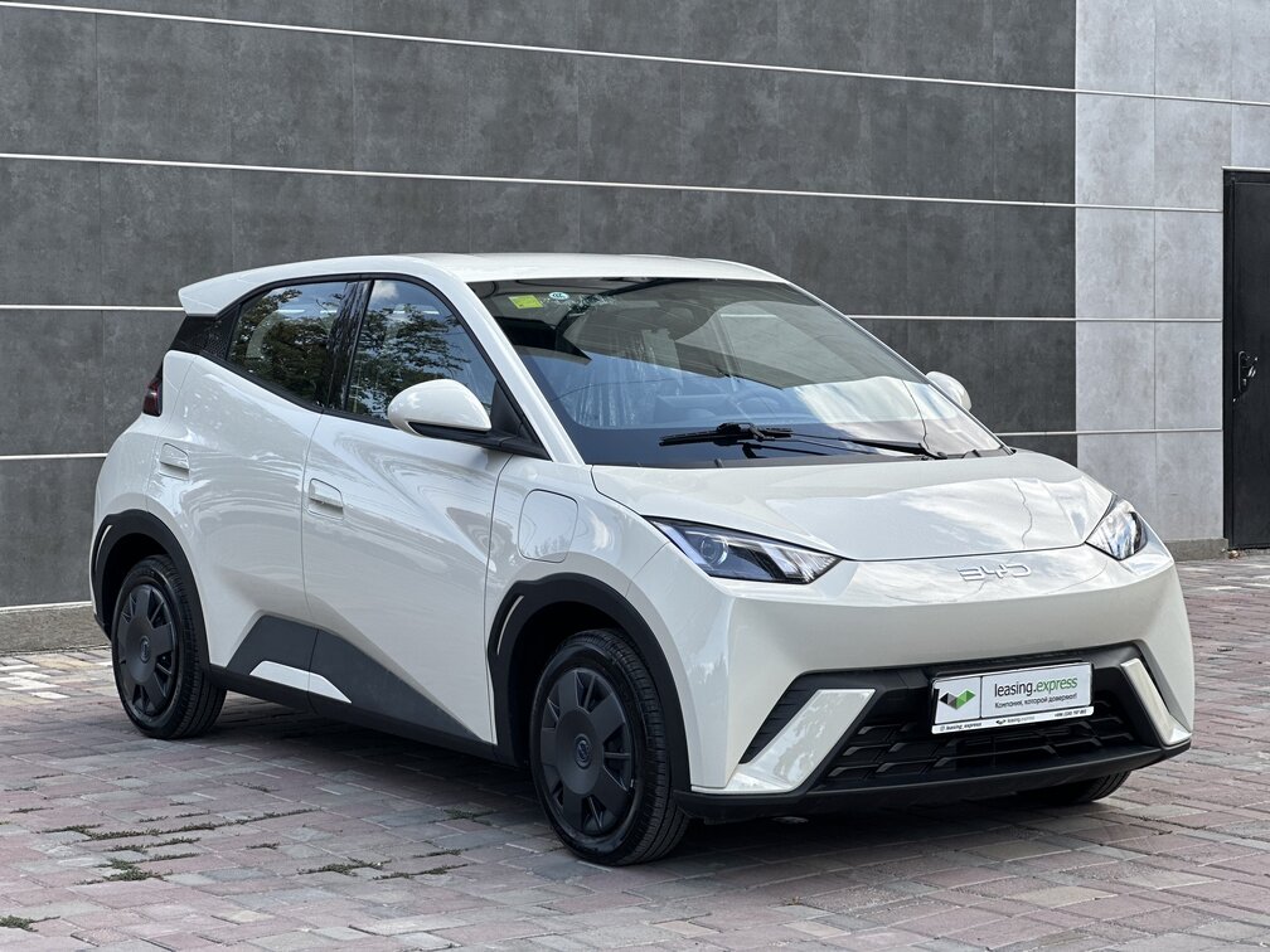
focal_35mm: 77
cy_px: 476
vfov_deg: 19.1
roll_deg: +0.4
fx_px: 2825
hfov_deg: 25.3
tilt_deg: -0.4
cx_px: 635
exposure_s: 1/121
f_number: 2.8
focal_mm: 9
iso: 20
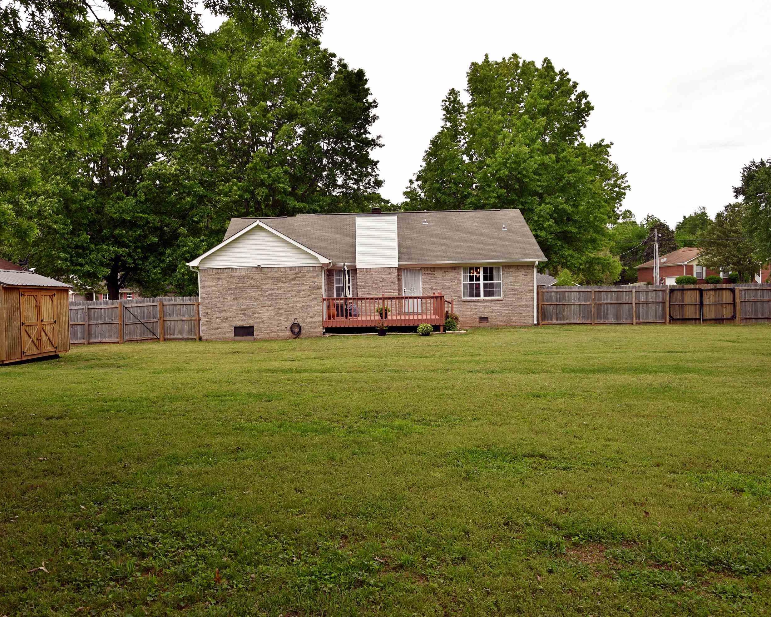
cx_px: 352
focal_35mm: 28
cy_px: 317
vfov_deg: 51.5
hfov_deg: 62.1
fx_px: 639
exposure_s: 1/200
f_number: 7.1
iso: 100
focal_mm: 24
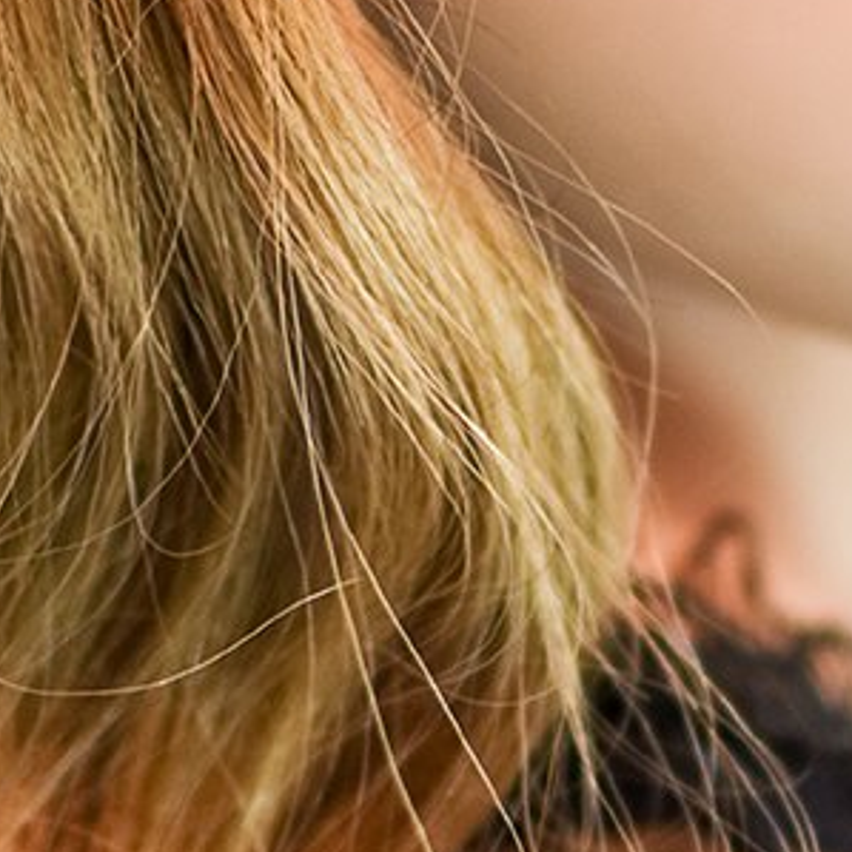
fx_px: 5988
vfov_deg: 8.1
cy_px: 687
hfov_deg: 8.1
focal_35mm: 215
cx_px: 821
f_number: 1.8
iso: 200
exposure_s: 1/60
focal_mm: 35
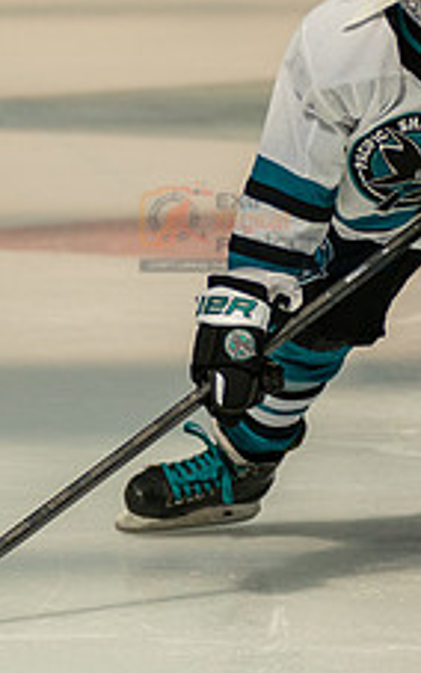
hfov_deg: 2.4
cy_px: 228
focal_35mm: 553
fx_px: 10145
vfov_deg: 3.8
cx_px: 369
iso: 1600
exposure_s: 1/10000
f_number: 3.2
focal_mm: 148
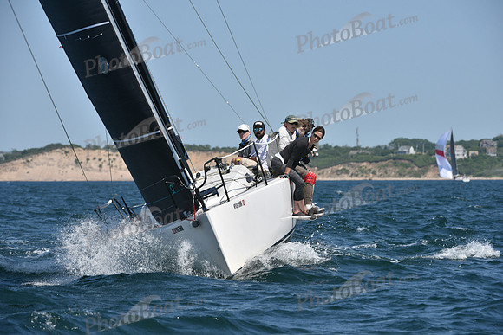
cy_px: 168
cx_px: 252
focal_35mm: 270
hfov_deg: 7.6
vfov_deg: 5.1
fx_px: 3773
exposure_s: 1/1000
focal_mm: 270
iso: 320
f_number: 10
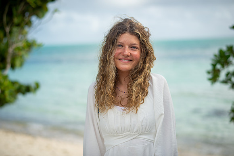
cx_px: 117
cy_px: 78
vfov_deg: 23.4
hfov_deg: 34.5
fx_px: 377
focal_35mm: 58
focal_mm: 58
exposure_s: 1/1000
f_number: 2
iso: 200
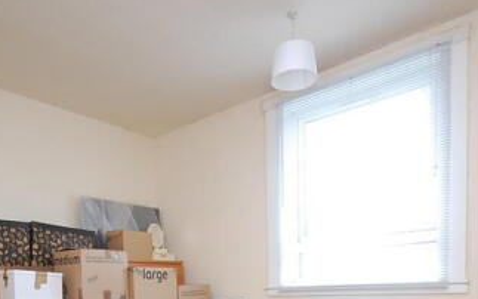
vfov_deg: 35.6
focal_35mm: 31
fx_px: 404
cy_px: 317
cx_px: 216
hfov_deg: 61.1
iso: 560
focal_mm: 10
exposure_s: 1/30
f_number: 4
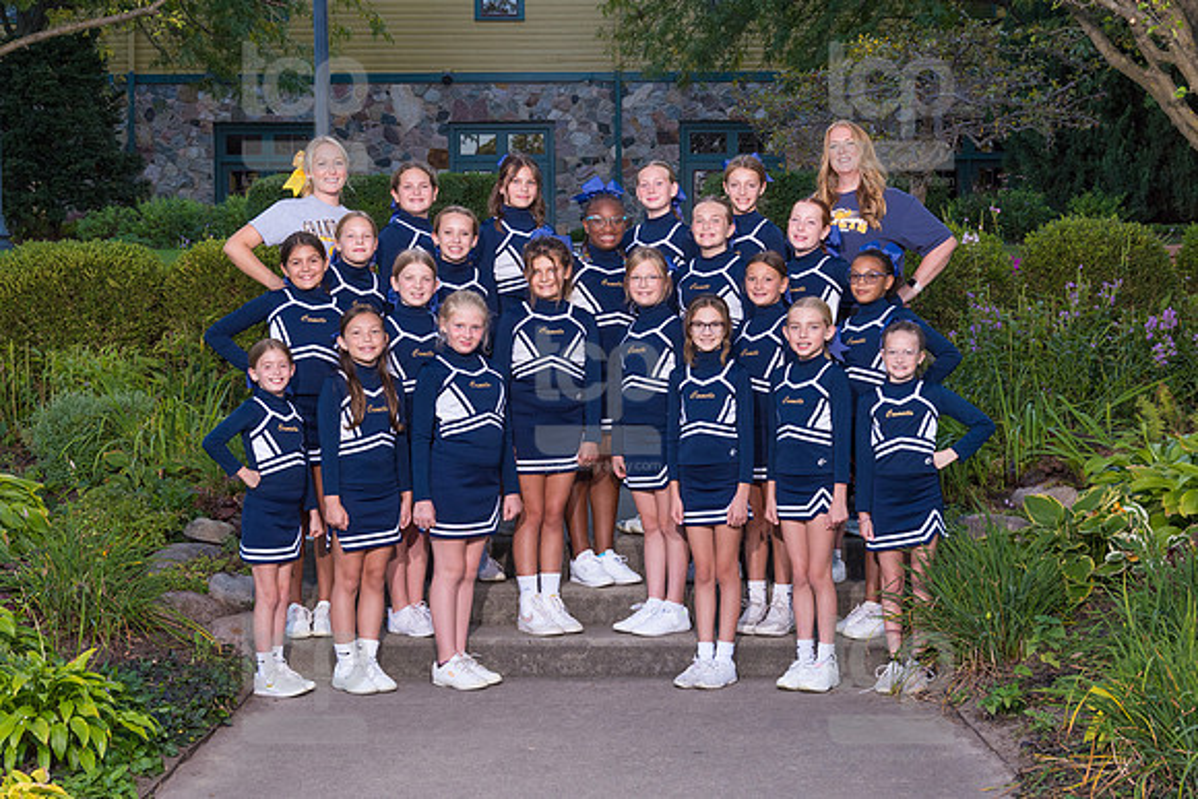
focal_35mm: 62
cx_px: 611
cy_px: 396
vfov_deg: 22.0
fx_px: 2054
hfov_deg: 32.5
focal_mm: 44
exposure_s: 1/250
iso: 400
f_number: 6.3
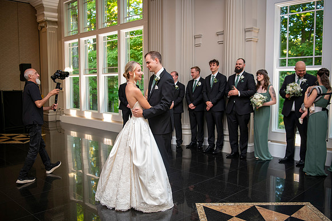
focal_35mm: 34
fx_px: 311
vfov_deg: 39.2
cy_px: 110
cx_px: 166
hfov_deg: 56.3
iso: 800
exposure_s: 1/100
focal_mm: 32
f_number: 2.8
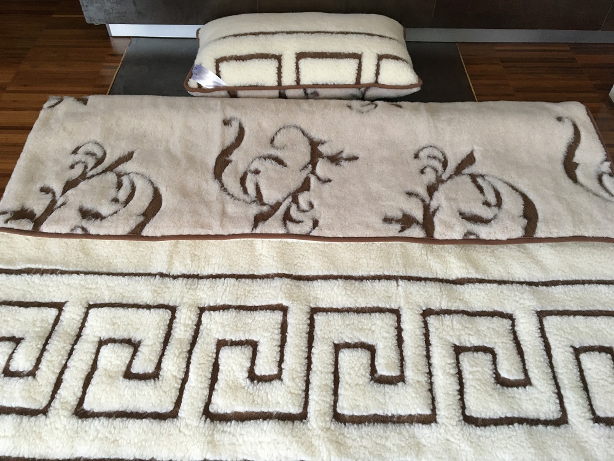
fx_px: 514
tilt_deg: -49.9
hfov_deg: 61.7
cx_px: 307
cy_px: 230
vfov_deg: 48.2
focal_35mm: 29
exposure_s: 1/33
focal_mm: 4.15
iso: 125
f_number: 2.2
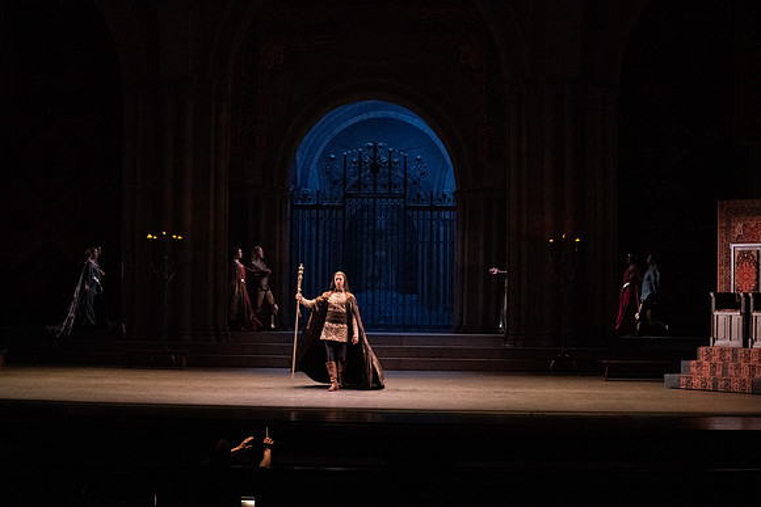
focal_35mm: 70
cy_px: 254
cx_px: 380
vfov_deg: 19.5
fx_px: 1480
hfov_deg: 28.8
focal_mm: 70
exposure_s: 1/320
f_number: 6.3
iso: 20000
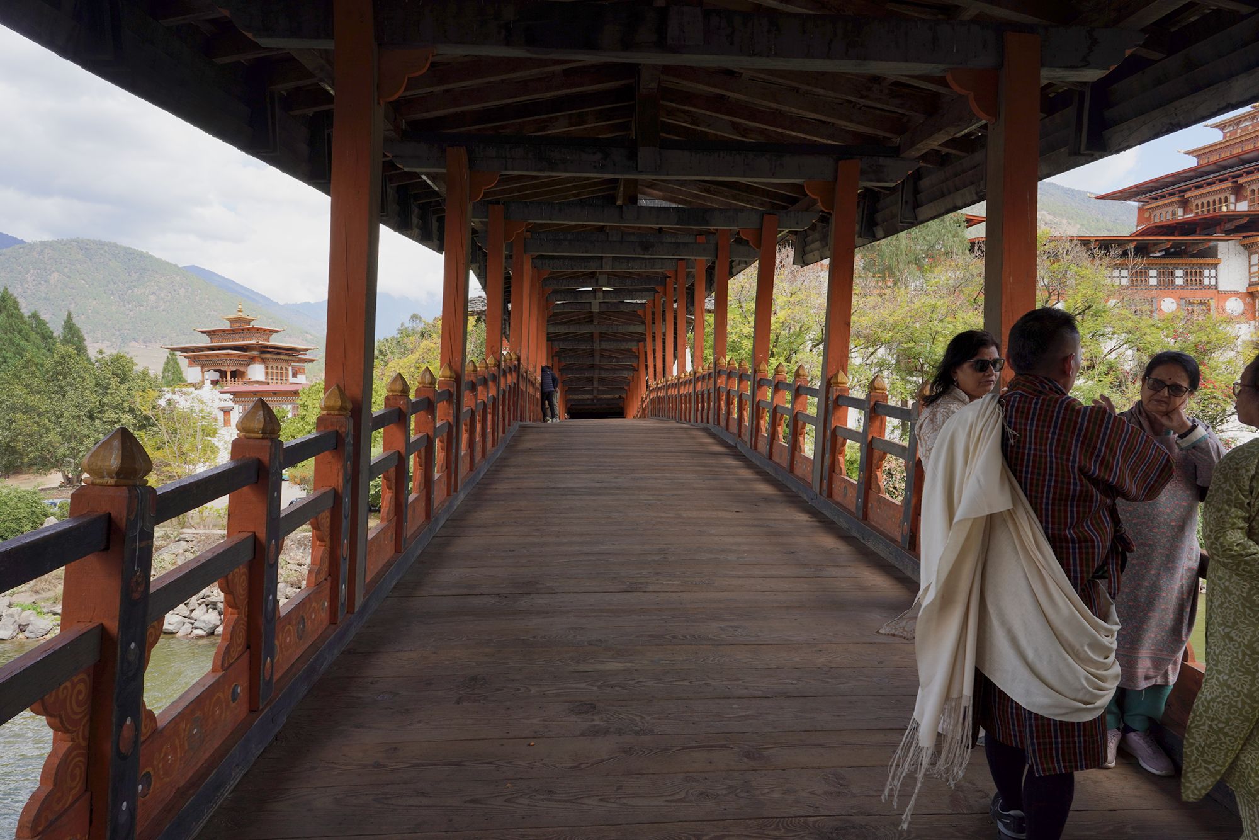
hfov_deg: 73.7
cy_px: 420
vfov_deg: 53.1
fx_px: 839
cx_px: 630
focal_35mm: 24
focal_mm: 24
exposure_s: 1/100
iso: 100
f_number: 11
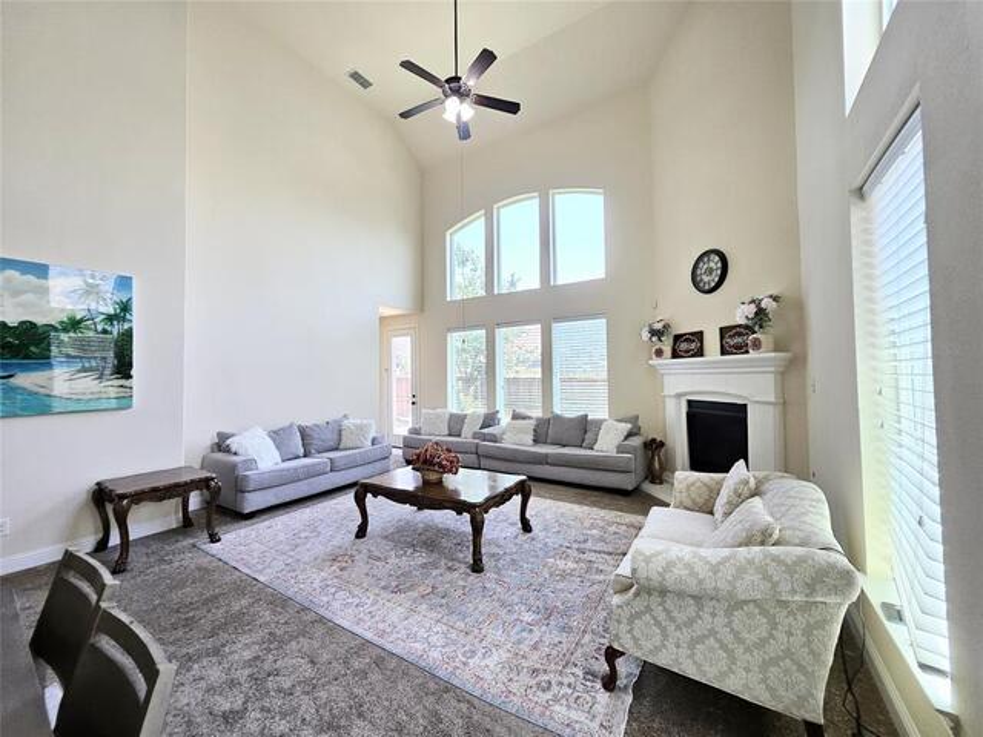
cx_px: 492
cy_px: 368
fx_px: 369
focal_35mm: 13
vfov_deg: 89.9
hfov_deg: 106.2
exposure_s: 1/60
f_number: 2.2
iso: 100
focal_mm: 1.74
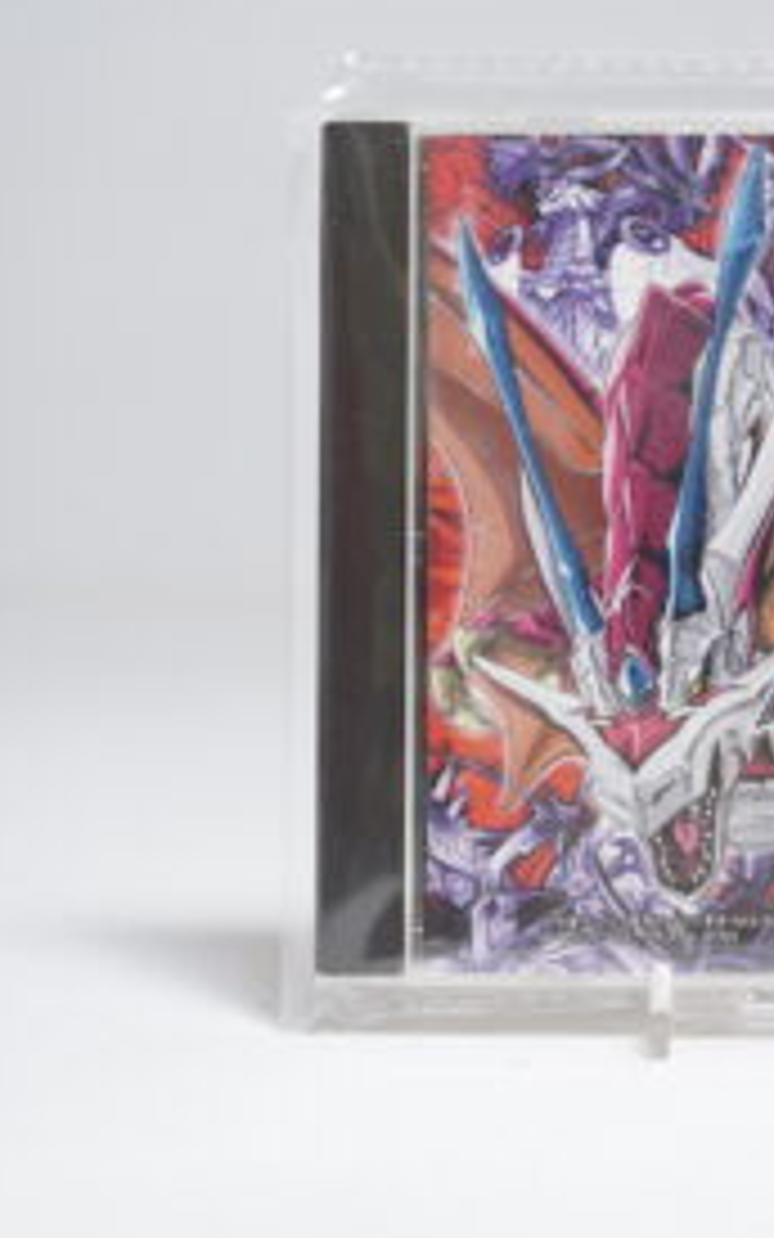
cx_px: 814
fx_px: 2867
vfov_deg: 24.3
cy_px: 522
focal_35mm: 85
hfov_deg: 15.0
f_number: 5.6
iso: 100
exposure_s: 1/5
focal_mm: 45
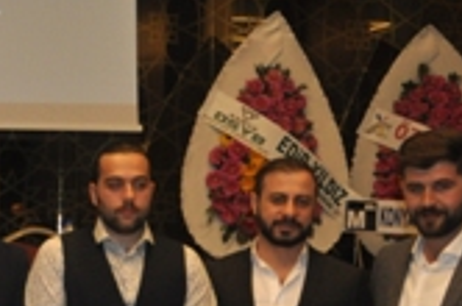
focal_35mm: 104
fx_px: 1332
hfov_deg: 17.0
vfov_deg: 13.0
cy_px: 266
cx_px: -306
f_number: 3.5
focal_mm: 18
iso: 800
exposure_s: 1/60
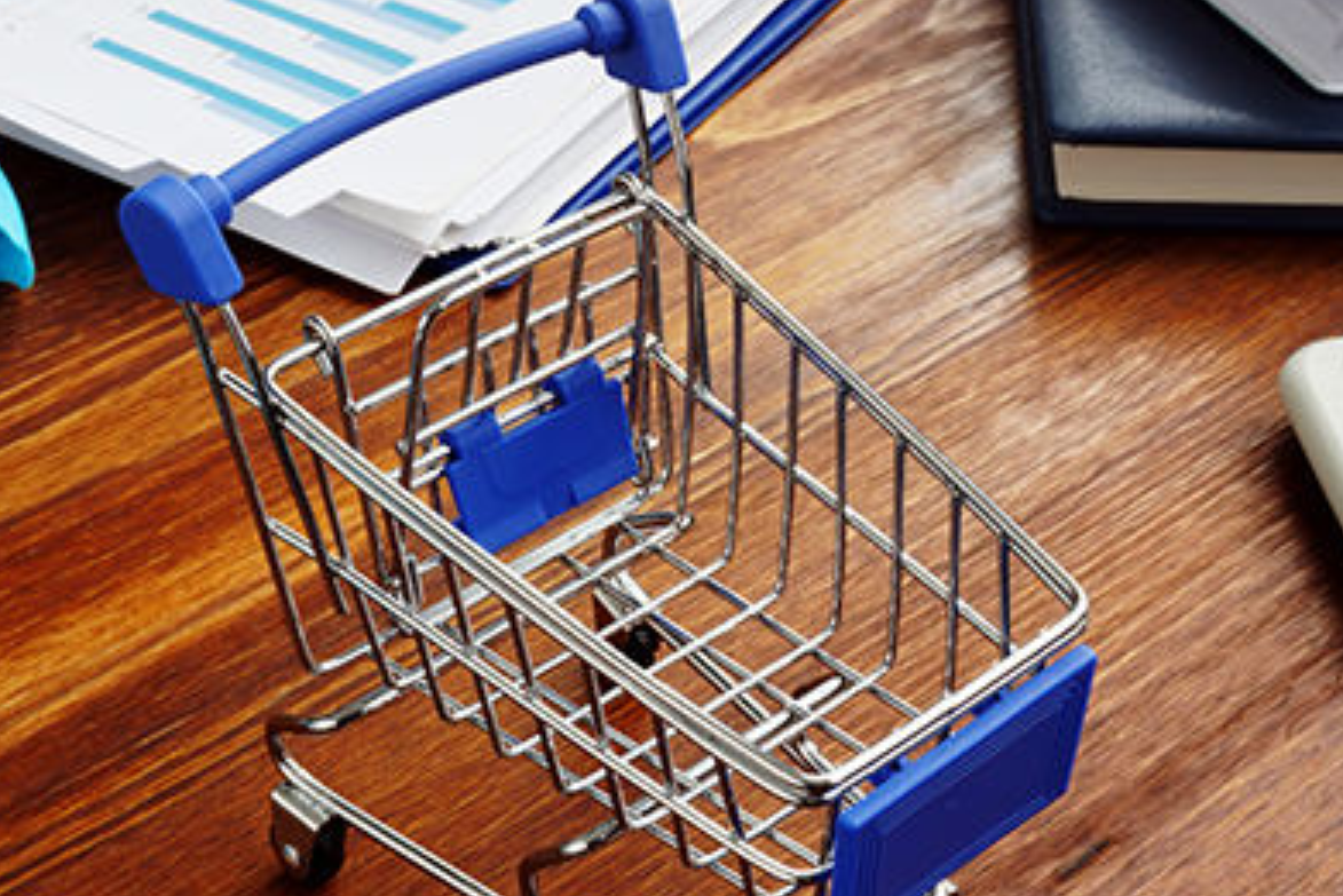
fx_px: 2575
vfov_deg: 19.7
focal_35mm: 69
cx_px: 656
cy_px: 566
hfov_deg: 29.2
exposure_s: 1/4
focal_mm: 30
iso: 200
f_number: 20
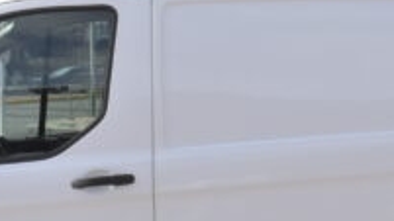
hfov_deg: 13.8
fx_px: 1630
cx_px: 276
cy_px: 101
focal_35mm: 156
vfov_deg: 7.8
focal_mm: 26
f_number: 20
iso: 1600
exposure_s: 1/500
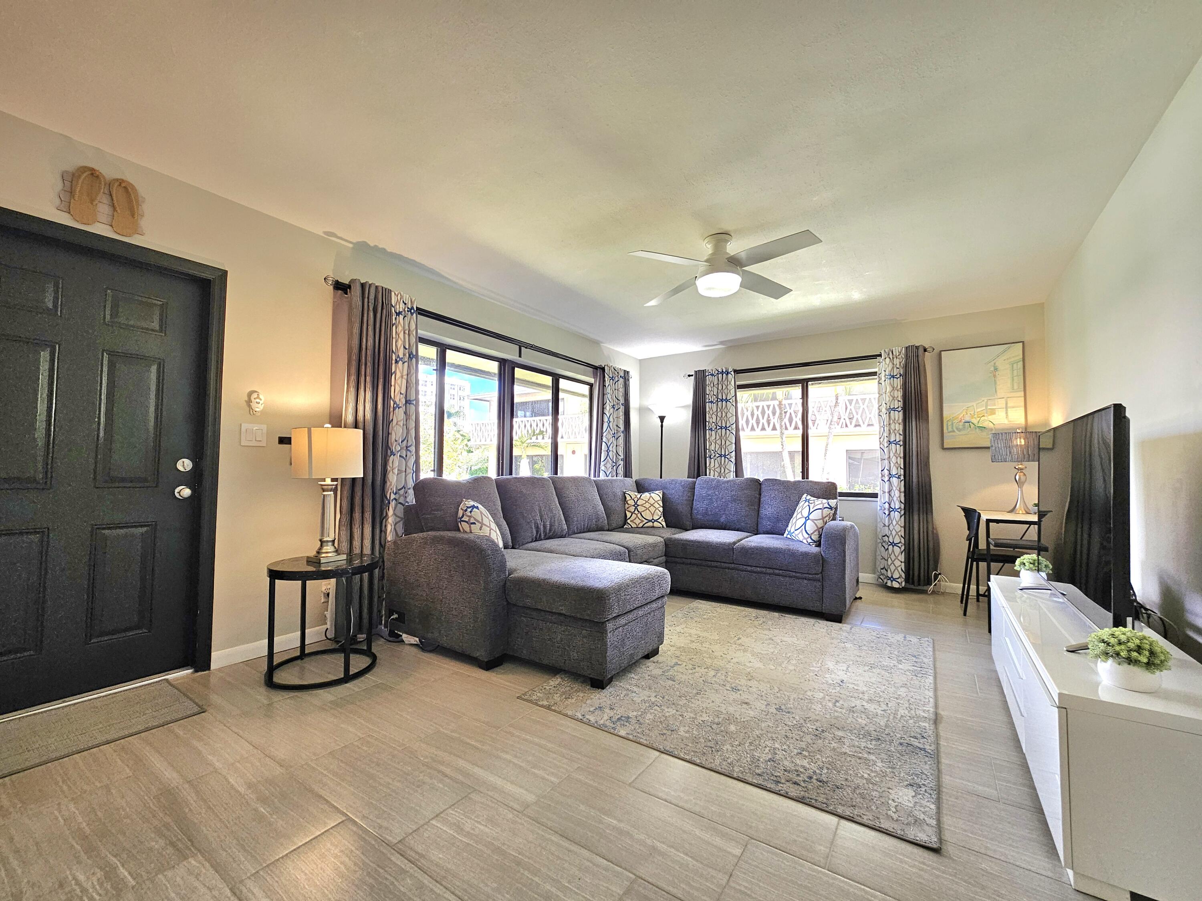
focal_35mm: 13
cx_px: 601
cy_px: 450
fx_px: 451
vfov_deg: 89.9
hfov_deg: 106.2
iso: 80
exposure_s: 1/60.2
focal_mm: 2.2
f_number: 2.2
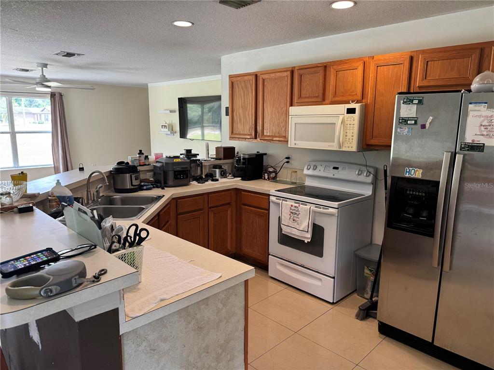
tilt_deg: -10.4
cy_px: 185
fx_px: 343
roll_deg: -0.6
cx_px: 247
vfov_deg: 56.8
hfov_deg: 71.6
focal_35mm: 24
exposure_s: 1/120
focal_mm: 6.76
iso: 125
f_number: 1.78
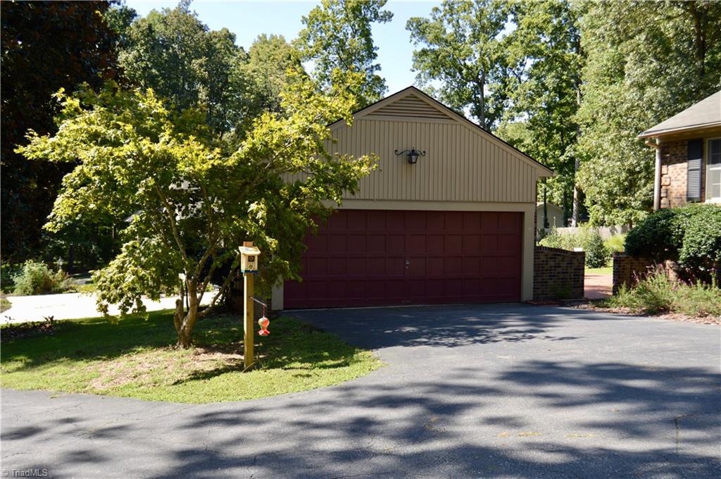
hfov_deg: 53.2
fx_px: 720
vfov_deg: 36.8
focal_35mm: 36
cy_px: 240
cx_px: 360
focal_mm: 24
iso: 100
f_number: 5
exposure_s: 1/200
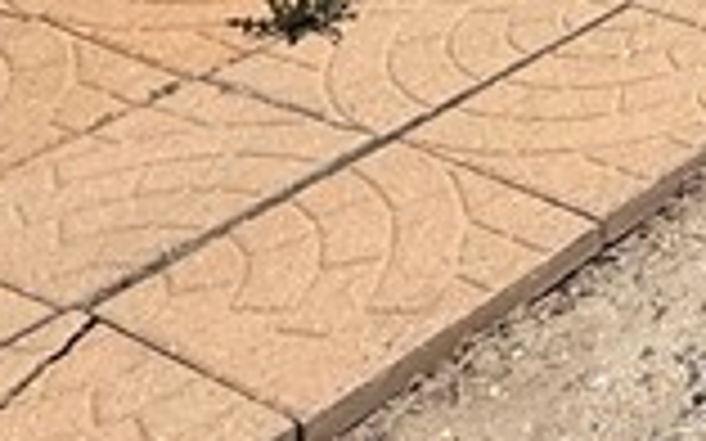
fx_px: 1866
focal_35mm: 97
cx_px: 1443
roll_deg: +1.7
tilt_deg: -3.4
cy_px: -792
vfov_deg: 10.5
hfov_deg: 16.2
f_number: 2.2
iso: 50
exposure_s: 1/2841
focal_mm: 2.22
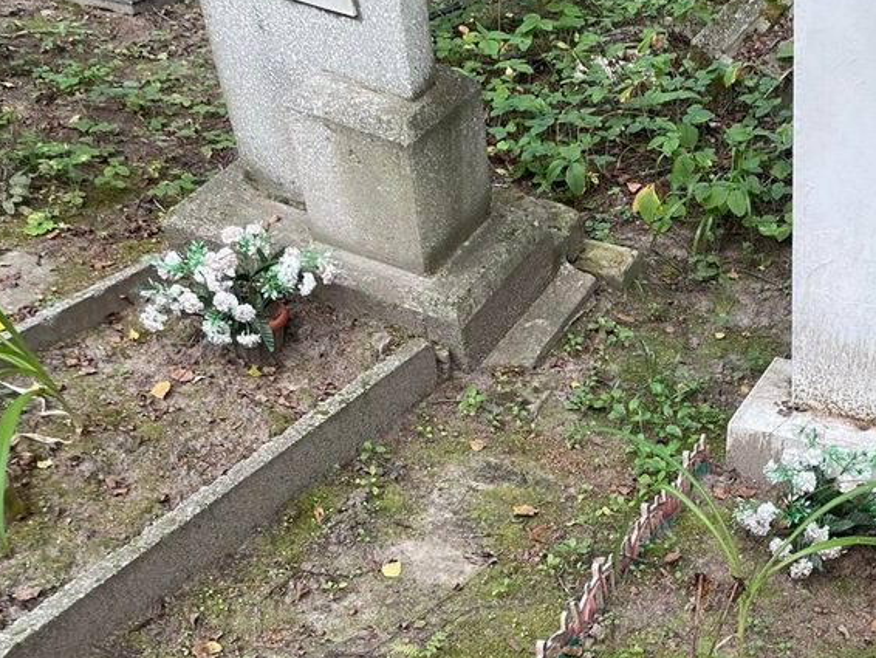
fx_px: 1190
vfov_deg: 30.3
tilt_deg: -35.1
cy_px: 500
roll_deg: -5.6
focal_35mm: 47
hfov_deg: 38.8
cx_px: 707
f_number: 1.6
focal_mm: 4.2
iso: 80
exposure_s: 1/121
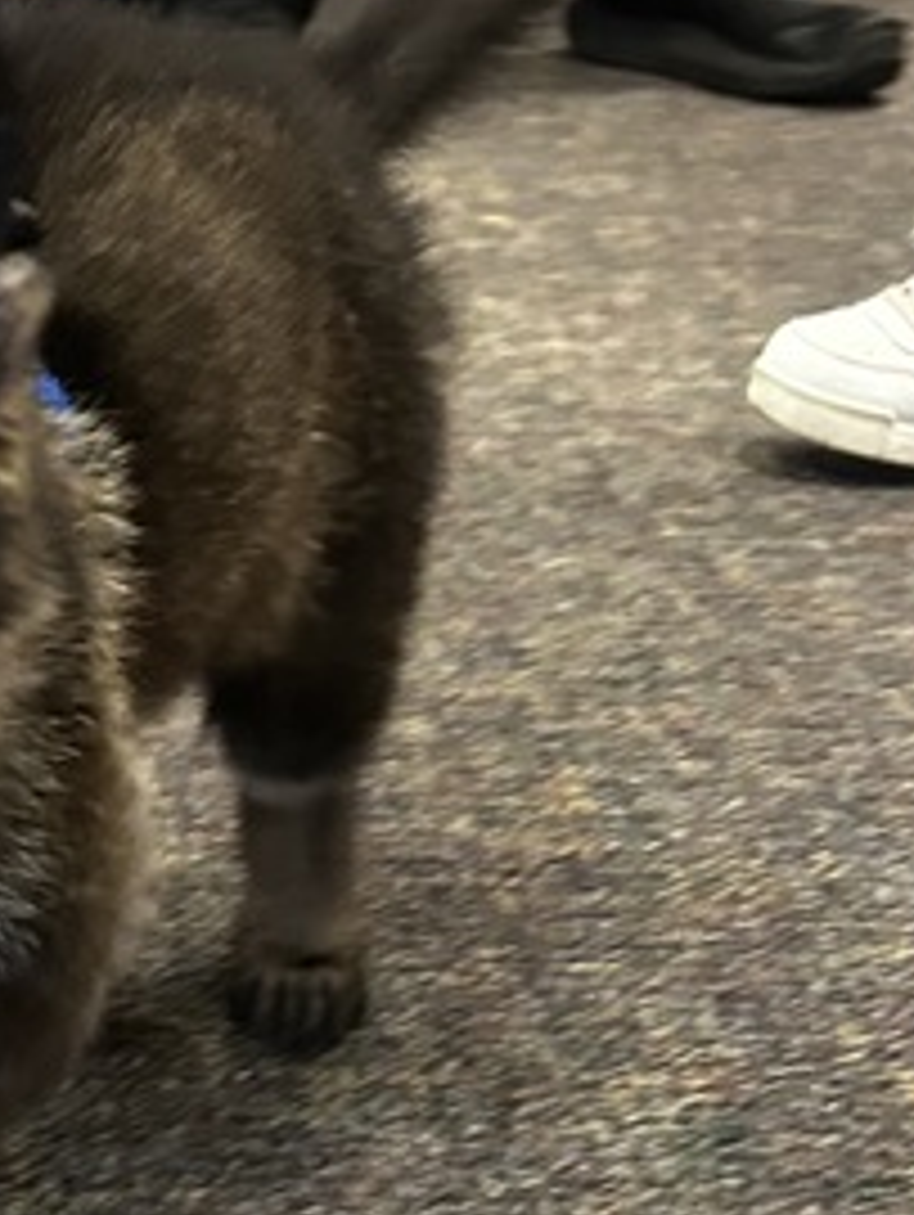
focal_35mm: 77
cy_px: 1089
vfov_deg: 24.6
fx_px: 2707
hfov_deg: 18.2
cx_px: -189
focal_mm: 5.7
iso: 500
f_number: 1.5
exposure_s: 1/60
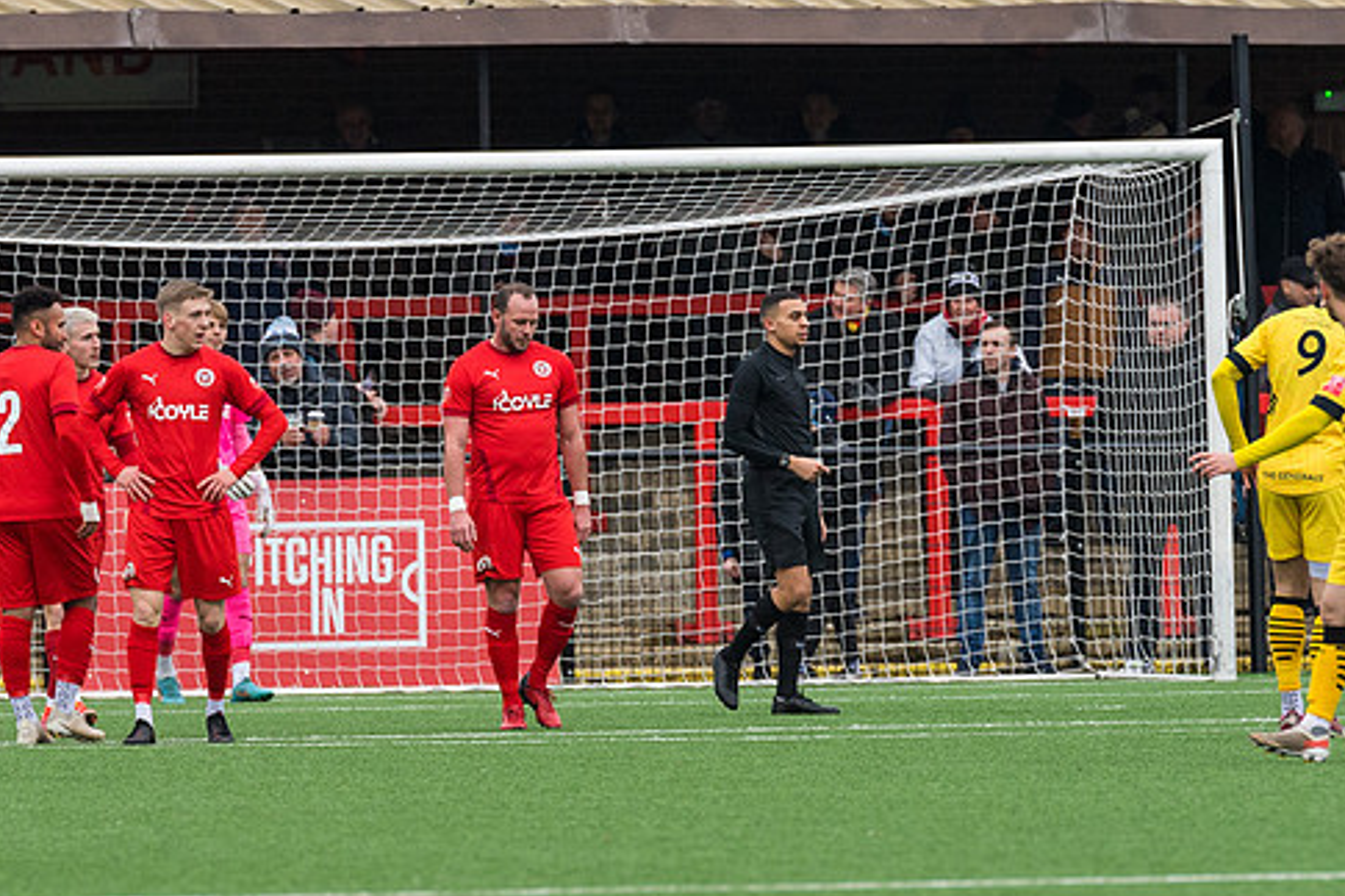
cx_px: 716
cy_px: 608
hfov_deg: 3.3
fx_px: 23416
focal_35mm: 627
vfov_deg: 2.2
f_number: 5
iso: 800
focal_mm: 300
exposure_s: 1/400
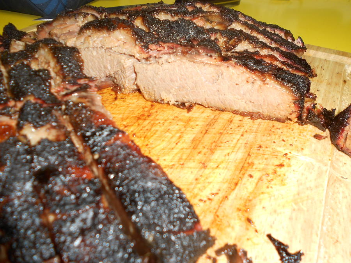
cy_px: 132
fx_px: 264
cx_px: 176
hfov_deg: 67.3
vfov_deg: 53.1
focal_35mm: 26
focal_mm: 4.6
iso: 80
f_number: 3.2
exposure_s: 1/25
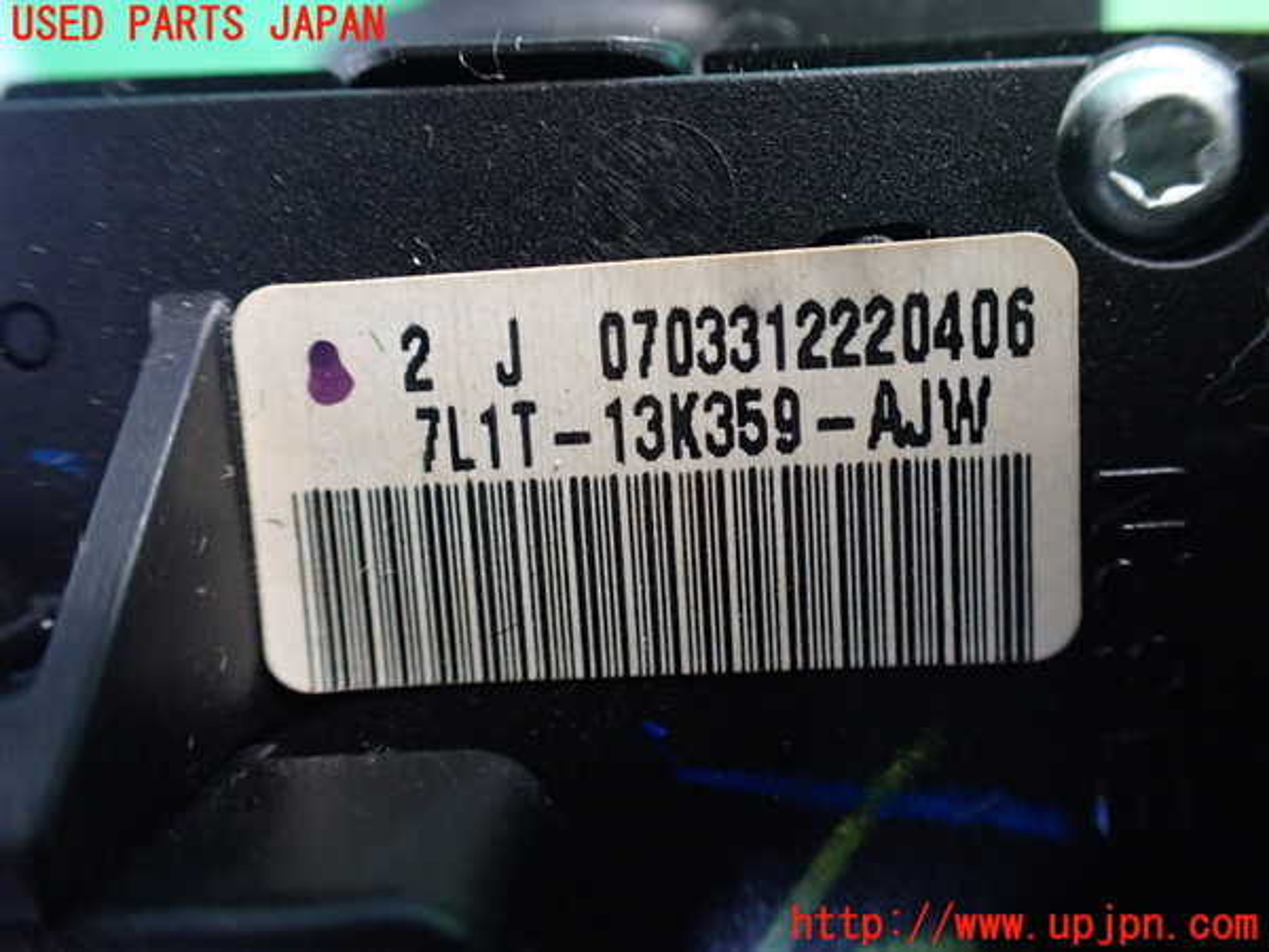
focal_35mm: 30
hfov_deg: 60.0
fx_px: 1100
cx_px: 634
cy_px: 476
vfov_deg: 46.8
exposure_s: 1/30
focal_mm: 5.4
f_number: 2.3
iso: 800
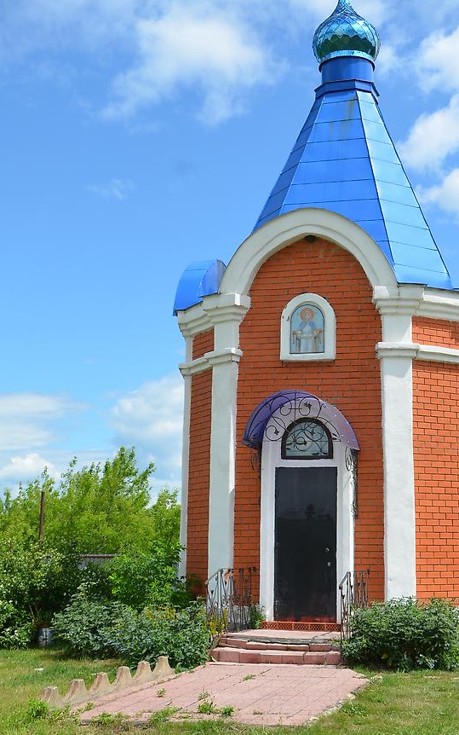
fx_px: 1020
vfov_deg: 39.5
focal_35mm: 51
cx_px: 306
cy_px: 333
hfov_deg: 25.2
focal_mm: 24
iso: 100
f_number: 8
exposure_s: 1/250
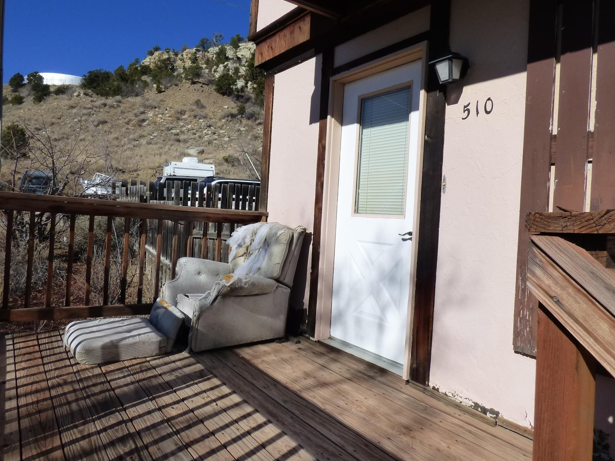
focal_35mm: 24
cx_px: 308
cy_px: 225
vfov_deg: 56.8
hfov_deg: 71.6
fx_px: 426
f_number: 4
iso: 160
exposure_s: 1/1600
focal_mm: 3.58
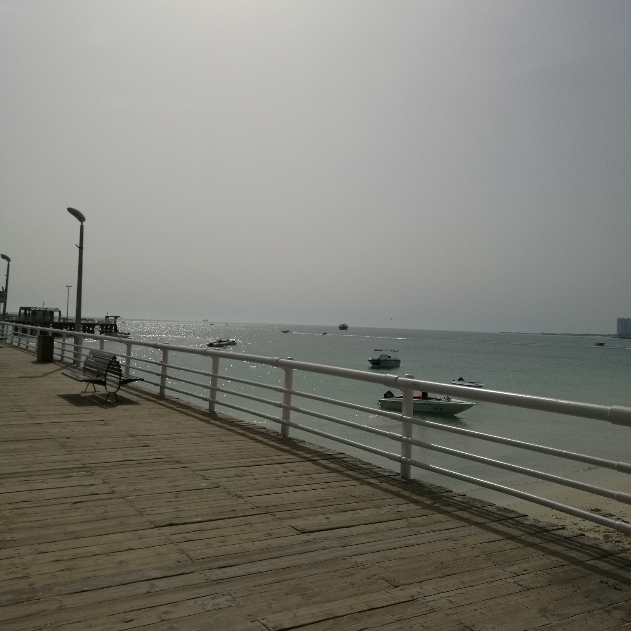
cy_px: 294
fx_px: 660
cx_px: 317
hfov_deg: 51.1
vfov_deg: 51.1
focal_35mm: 32
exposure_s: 1/5525
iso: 50
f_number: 2
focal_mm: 4.04
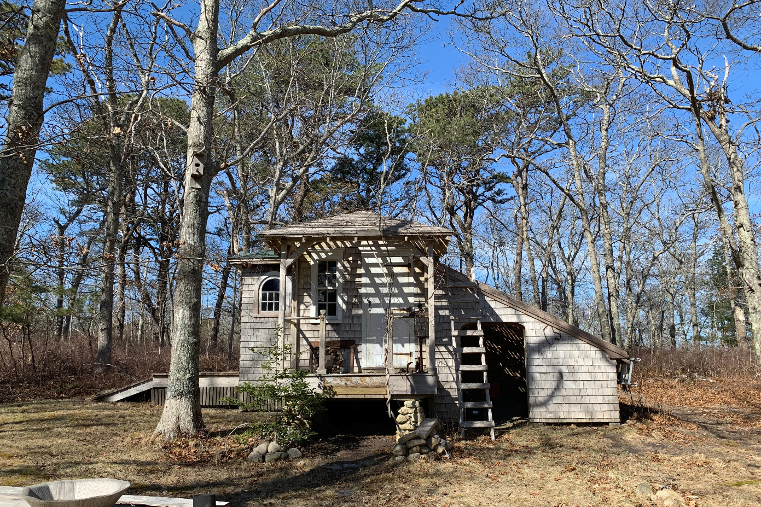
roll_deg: +0.3
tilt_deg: +8.8
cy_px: 286
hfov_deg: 65.5
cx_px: 380
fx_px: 592
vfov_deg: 46.3
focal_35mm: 28
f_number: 1.8
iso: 25
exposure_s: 1/1560
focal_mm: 4.25
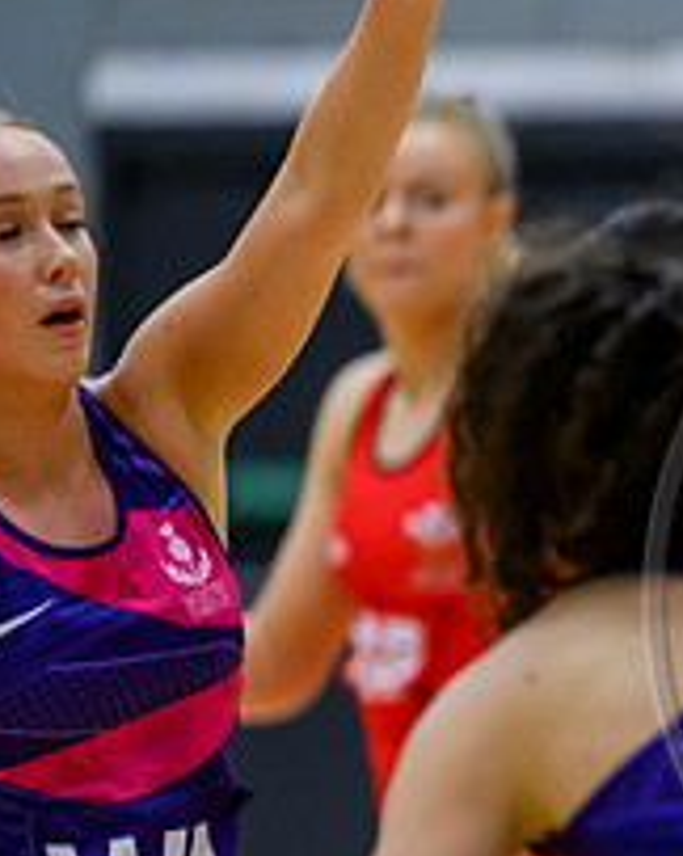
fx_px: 15791
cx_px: 1339
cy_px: 599
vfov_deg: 3.1
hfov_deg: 2.5
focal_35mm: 624
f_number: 3.2
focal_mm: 200
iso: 4000
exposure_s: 1/1000
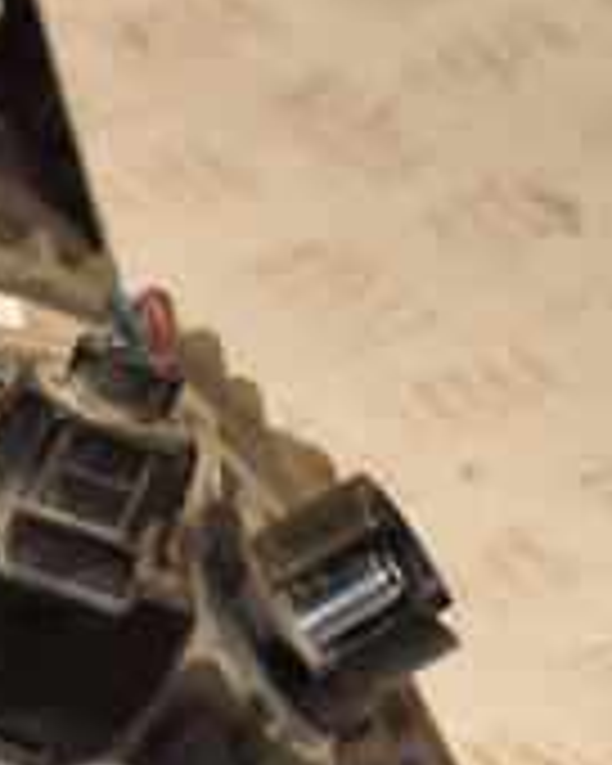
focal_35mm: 259
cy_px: 562
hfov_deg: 5.9
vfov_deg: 7.5
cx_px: -194
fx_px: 5864
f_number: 5.6
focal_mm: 52
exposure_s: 1/200
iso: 800
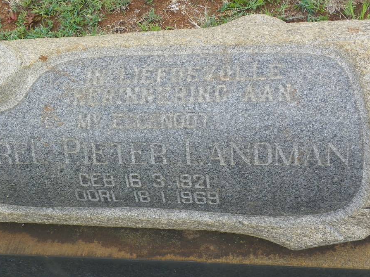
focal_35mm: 55
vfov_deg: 26.6
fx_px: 588
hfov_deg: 34.9
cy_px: 143
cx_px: 164
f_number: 4.5
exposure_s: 1/160
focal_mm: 7.3
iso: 64
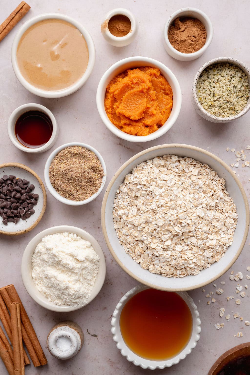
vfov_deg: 35.1
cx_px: 125
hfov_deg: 23.8
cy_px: 188
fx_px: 594
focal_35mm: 57
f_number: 11
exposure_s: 1/200
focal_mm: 57
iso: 400
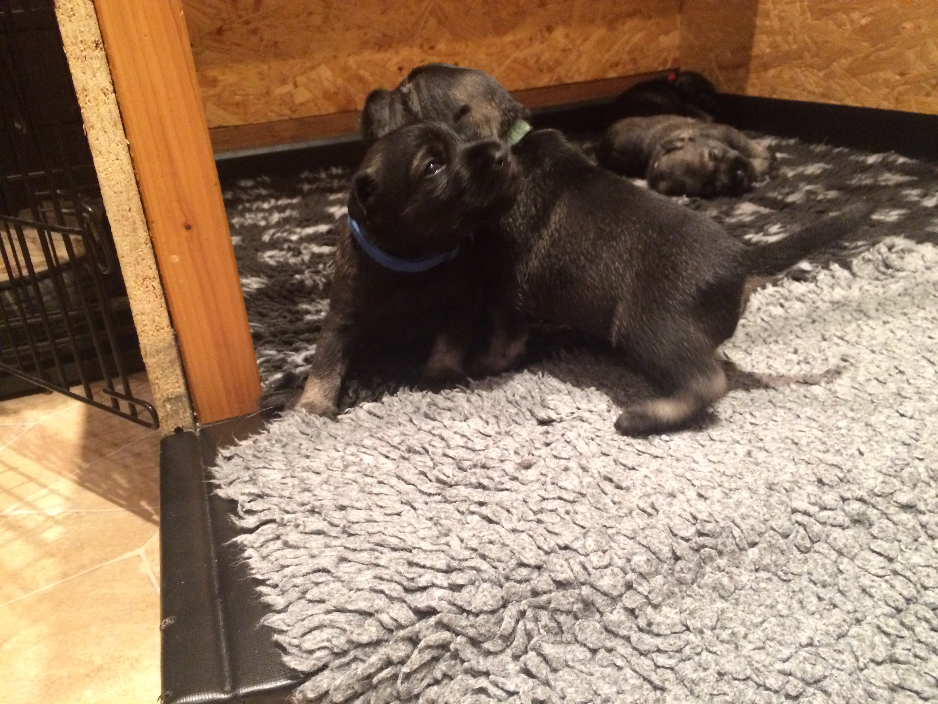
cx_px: 469
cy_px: 352
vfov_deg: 48.2
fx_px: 786
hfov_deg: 61.7
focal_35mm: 29
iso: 320
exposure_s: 1/17
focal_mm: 4.15
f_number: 2.2
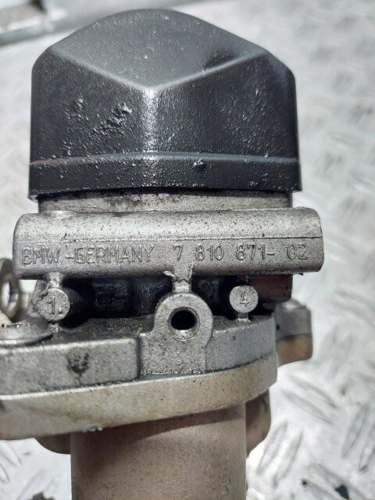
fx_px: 361
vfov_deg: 69.4
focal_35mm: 25
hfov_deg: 54.9
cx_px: 188
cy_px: 250
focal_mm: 5.23
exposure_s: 1/50
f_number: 1.8
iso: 125
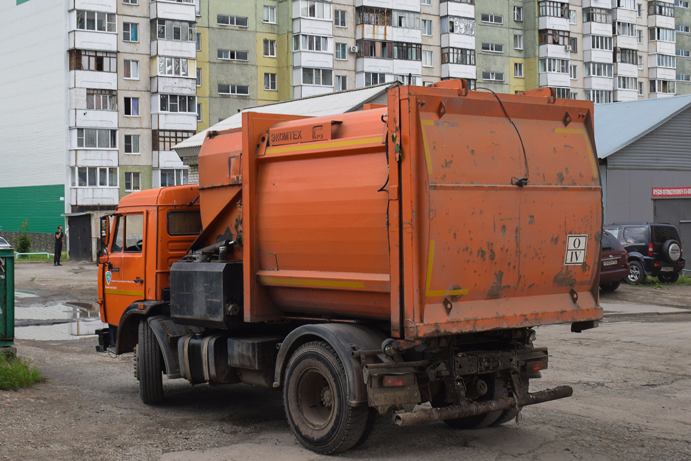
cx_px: 346
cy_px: 230
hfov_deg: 46.4
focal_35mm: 42
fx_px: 806
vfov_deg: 31.9
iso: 400
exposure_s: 1/200
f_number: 7.1
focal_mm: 28
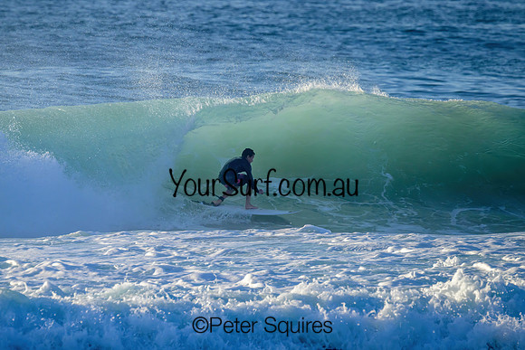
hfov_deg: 3.2
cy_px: 169
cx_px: 224
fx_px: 9509
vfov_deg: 2.1
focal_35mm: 652
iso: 800
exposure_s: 1/1600
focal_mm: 560
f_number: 11
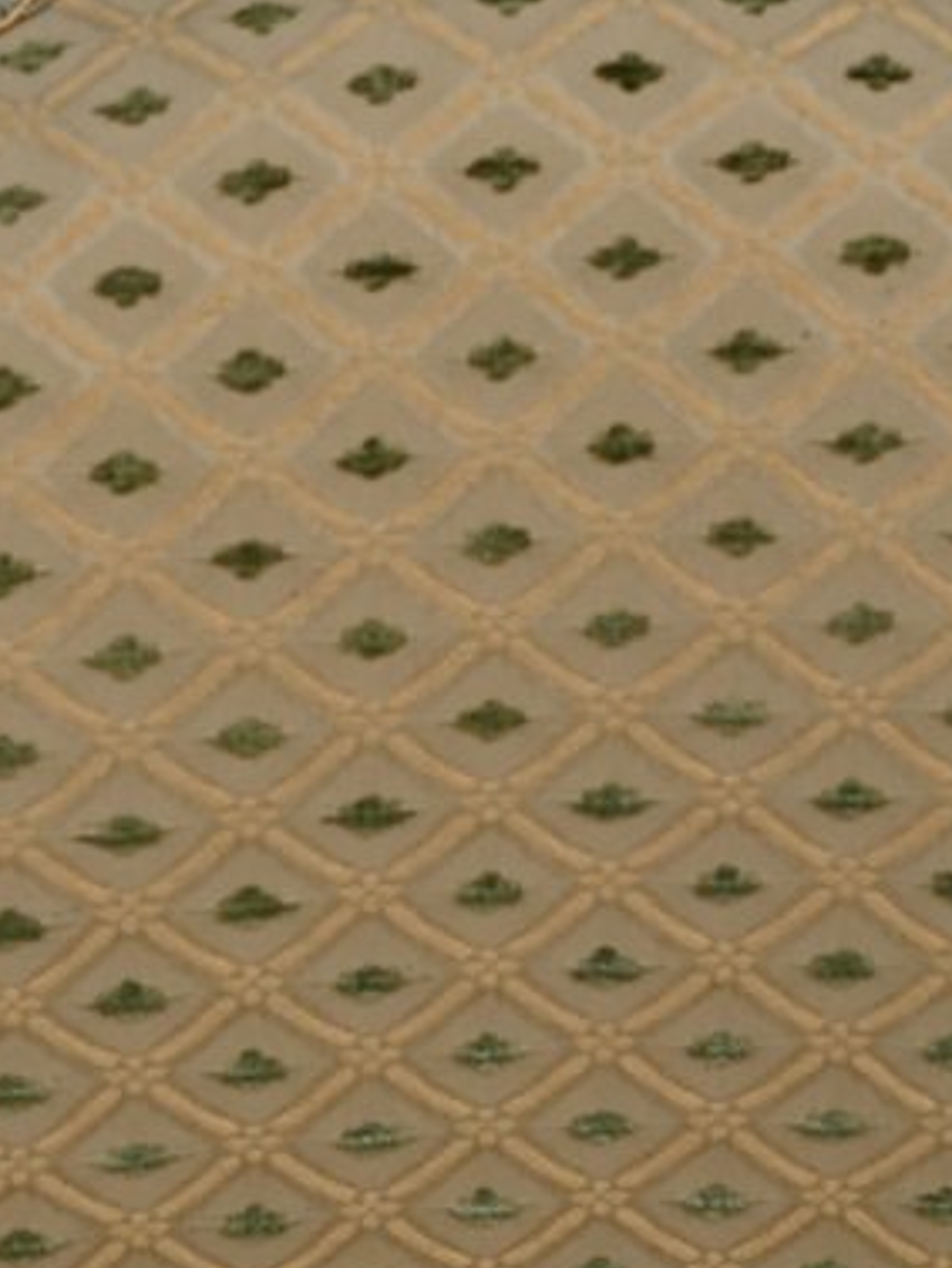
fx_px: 3786
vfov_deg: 19.0
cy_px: 777
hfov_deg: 14.3
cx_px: 686
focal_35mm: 103
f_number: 6.3
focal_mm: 22.5
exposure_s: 1/160
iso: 100
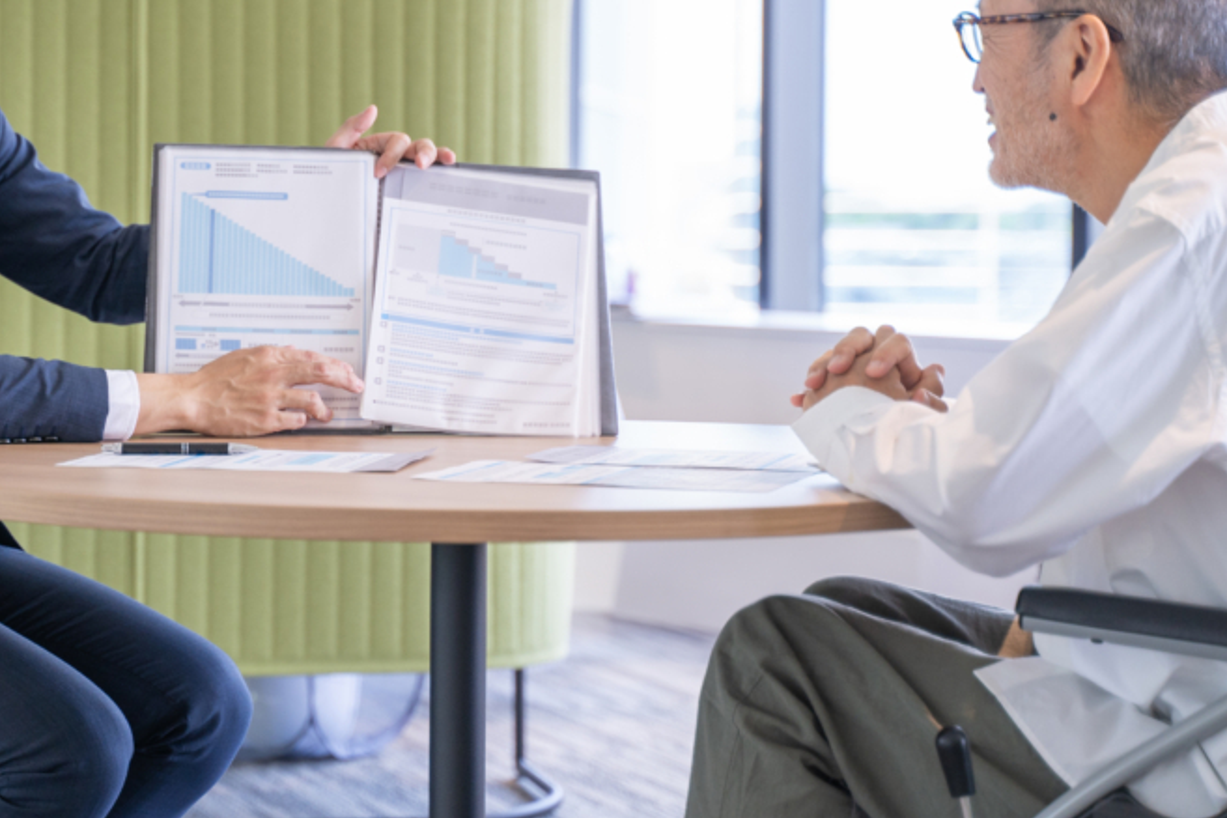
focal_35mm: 92
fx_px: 3135
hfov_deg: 22.1
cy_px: 275
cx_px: 429
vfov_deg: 14.8
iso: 320
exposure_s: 1/125
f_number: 2.8
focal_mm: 64
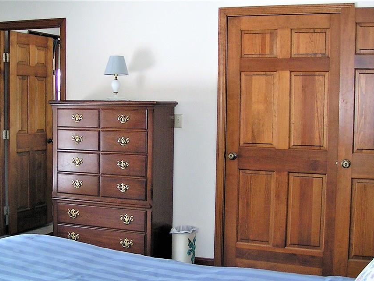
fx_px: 497
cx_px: 188
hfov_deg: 41.2
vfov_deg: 31.4
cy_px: 170
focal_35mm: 46
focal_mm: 5.8
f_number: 2.8
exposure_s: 1/40
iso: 100
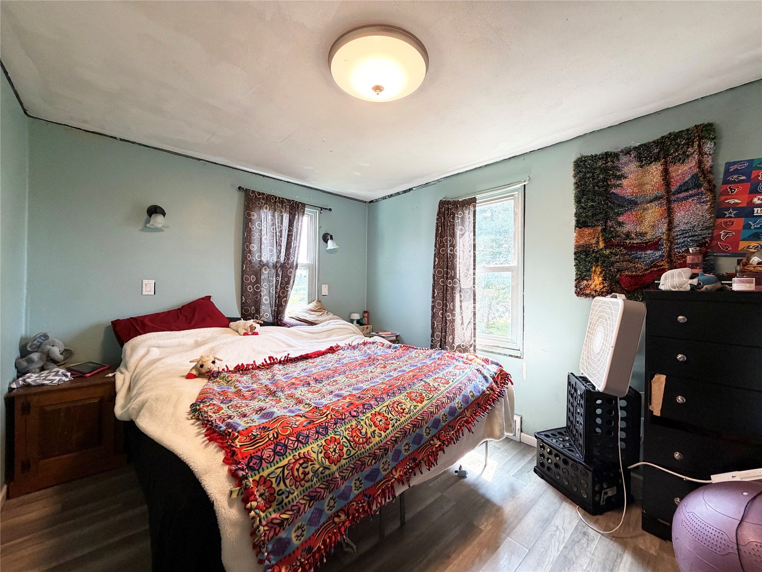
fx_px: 308
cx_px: 381
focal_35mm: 14
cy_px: 286
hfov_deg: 102.1
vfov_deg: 85.7
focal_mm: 2.22
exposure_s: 1/120
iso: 250
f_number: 2.2
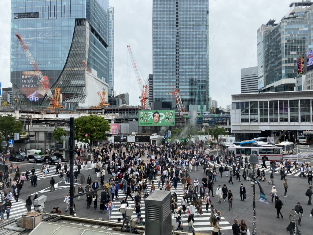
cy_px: 118
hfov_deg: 67.3
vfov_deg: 53.1
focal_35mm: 26
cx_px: 156
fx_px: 235
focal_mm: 4.25
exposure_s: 1/1543
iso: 32
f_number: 1.8
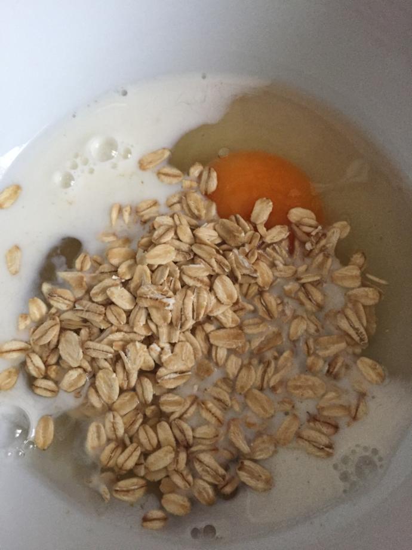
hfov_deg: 48.2
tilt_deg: -79.3
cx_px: 206
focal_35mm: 29
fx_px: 460
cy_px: 275
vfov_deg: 61.7
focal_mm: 4.15
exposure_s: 1/17
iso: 250
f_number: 2.2
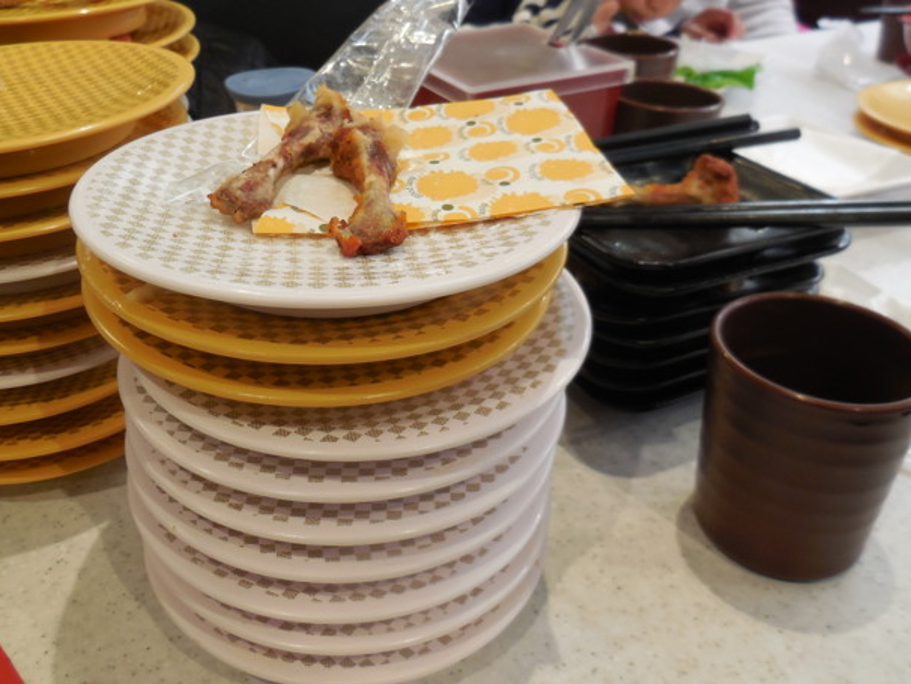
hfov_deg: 55.0
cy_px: 247
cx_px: 377
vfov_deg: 42.6
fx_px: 869
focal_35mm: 33
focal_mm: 4.5
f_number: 3.1
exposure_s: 1/30
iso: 125
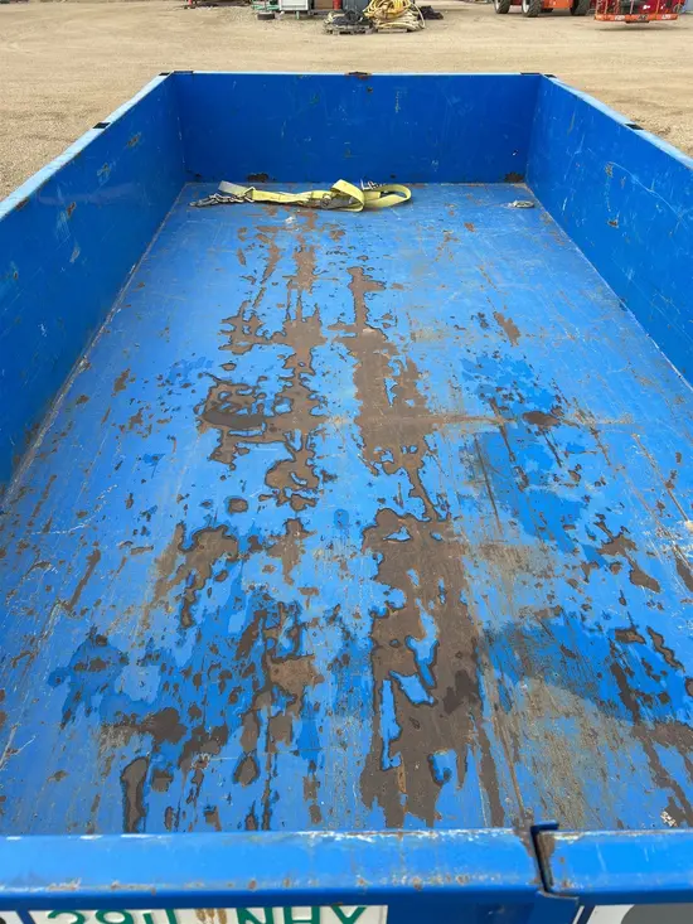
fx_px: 694
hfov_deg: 53.1
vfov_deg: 67.3
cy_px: 462
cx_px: 346
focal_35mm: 26
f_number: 1.5
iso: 50
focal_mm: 5.7
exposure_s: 1/833
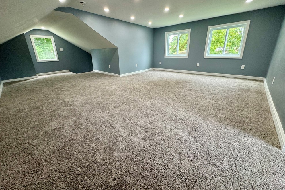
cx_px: 138
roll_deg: +1.3
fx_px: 119
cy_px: 90
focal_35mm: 15
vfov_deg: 77.3
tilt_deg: -18.5
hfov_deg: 100.4
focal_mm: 2.22
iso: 160
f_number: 2.2
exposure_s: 1/120
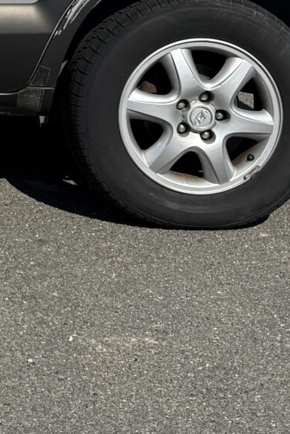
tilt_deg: -4.6
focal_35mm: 111
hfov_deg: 11.2
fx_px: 1341
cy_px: -81
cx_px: -286
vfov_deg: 17.6
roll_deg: +3.0
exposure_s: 1/8130
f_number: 1.78
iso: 80
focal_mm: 6.76
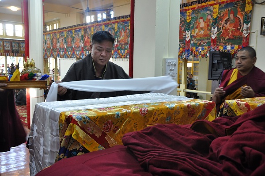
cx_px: 132
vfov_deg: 34.1
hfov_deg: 49.6
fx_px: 287
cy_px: 88
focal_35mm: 39
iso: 1250
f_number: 5.6
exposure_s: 1/30
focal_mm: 26
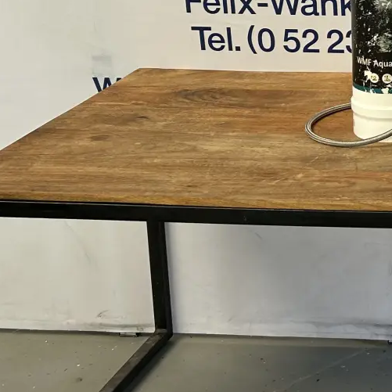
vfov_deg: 19.0
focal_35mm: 88
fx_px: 1127
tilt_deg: -11.3
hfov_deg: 17.6
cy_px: -25
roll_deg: +0.0
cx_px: 599
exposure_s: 1/164
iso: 40
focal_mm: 5.7
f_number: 1.5
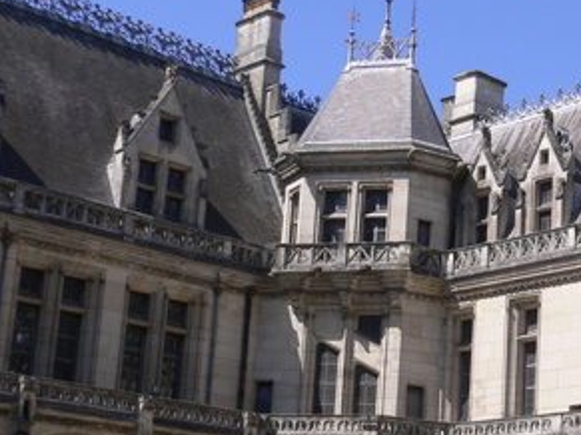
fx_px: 1292
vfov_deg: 19.1
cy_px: 293
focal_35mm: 77
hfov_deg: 24.3
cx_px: 571
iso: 80
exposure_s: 1/320
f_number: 5.6
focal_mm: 5.8
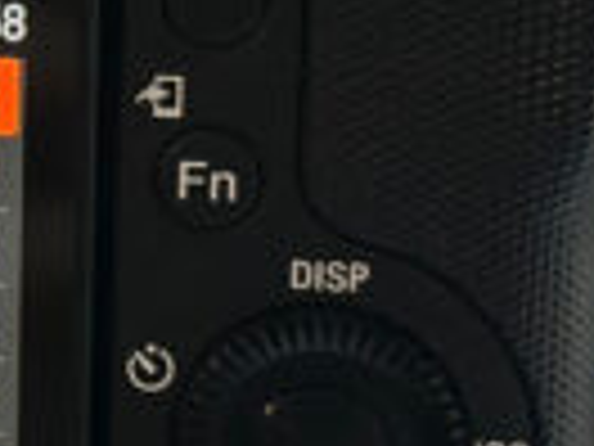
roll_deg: -0.6
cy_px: 171
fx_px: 3483
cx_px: -382
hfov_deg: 9.4
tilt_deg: -12.4
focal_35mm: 203
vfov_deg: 7.3
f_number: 1.78
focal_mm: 6.86
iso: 320
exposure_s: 1/60
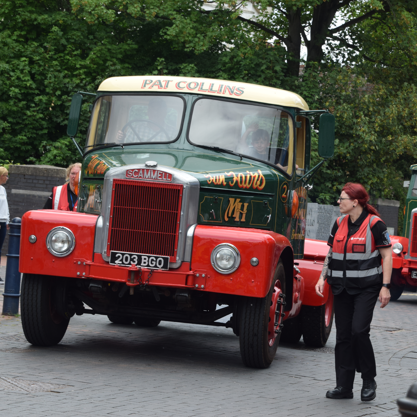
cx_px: 207
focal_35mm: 115
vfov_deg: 15.2
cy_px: 209
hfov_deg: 15.2
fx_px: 1567
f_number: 8
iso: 360
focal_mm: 60
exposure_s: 1/250
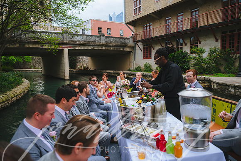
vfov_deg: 53.1
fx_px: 161
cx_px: 120
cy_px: 80
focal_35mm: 24
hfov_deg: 73.8
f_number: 2.8
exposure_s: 1/2000
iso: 400
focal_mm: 24
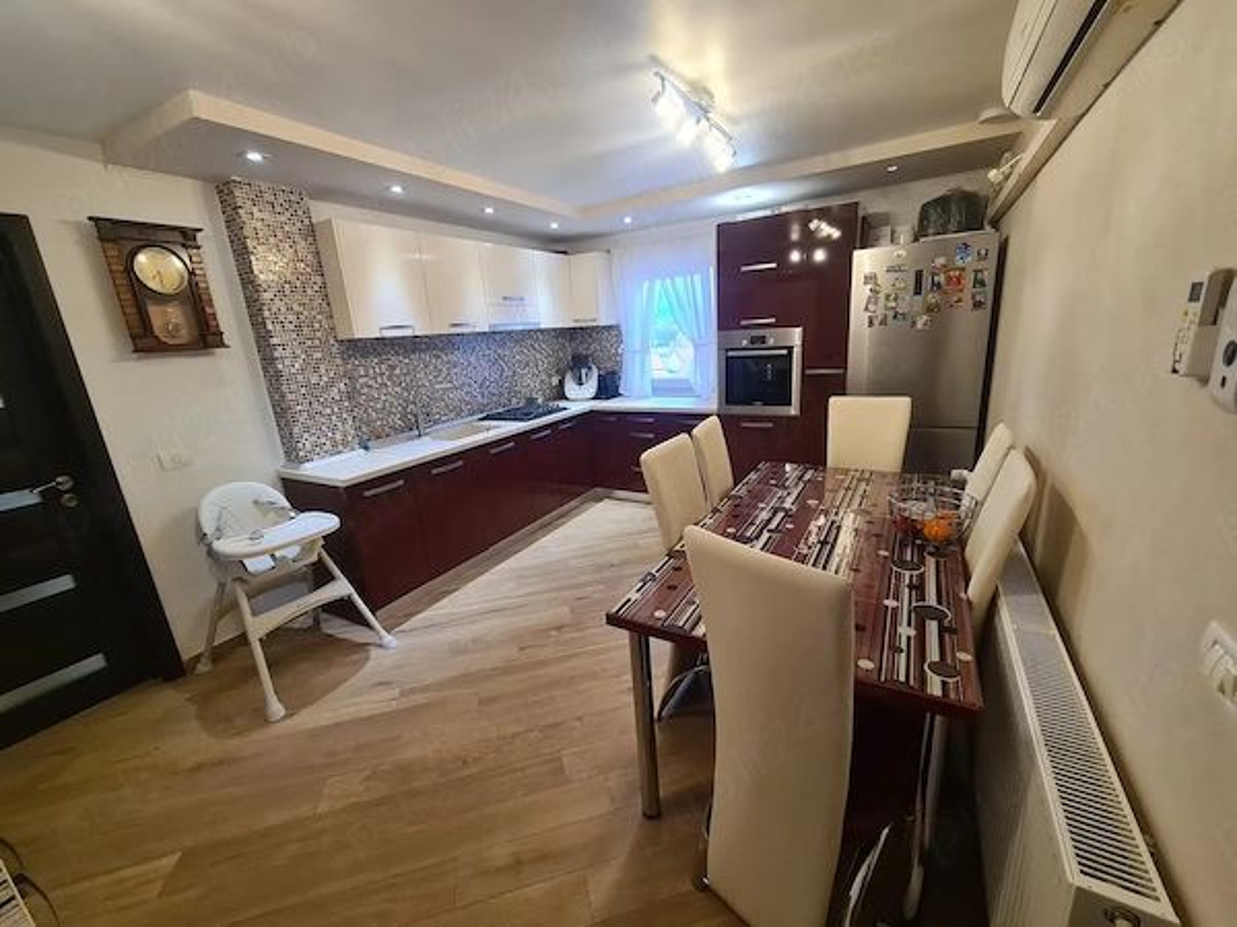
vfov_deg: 89.9
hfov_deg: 106.2
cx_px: 618
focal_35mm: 13
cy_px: 464
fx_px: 465
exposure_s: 1/50
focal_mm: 2.2
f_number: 2.2
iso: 250
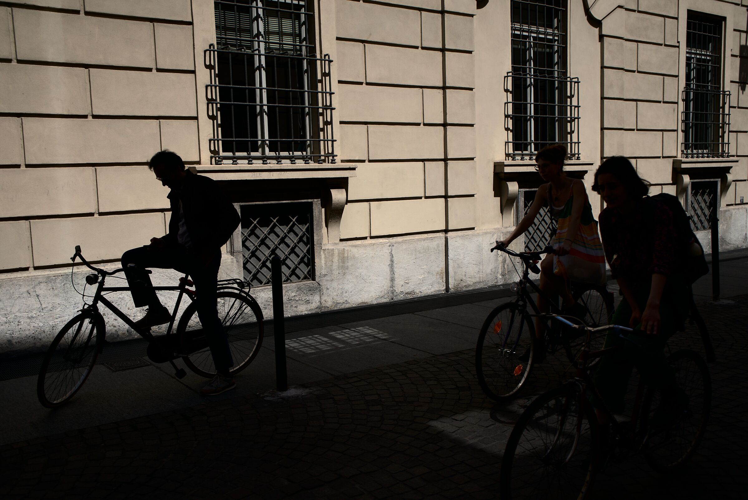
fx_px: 707
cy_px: 250
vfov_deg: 38.9
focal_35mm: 34
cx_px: 374
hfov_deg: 55.8
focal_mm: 34
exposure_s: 1/3200
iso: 100
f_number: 4
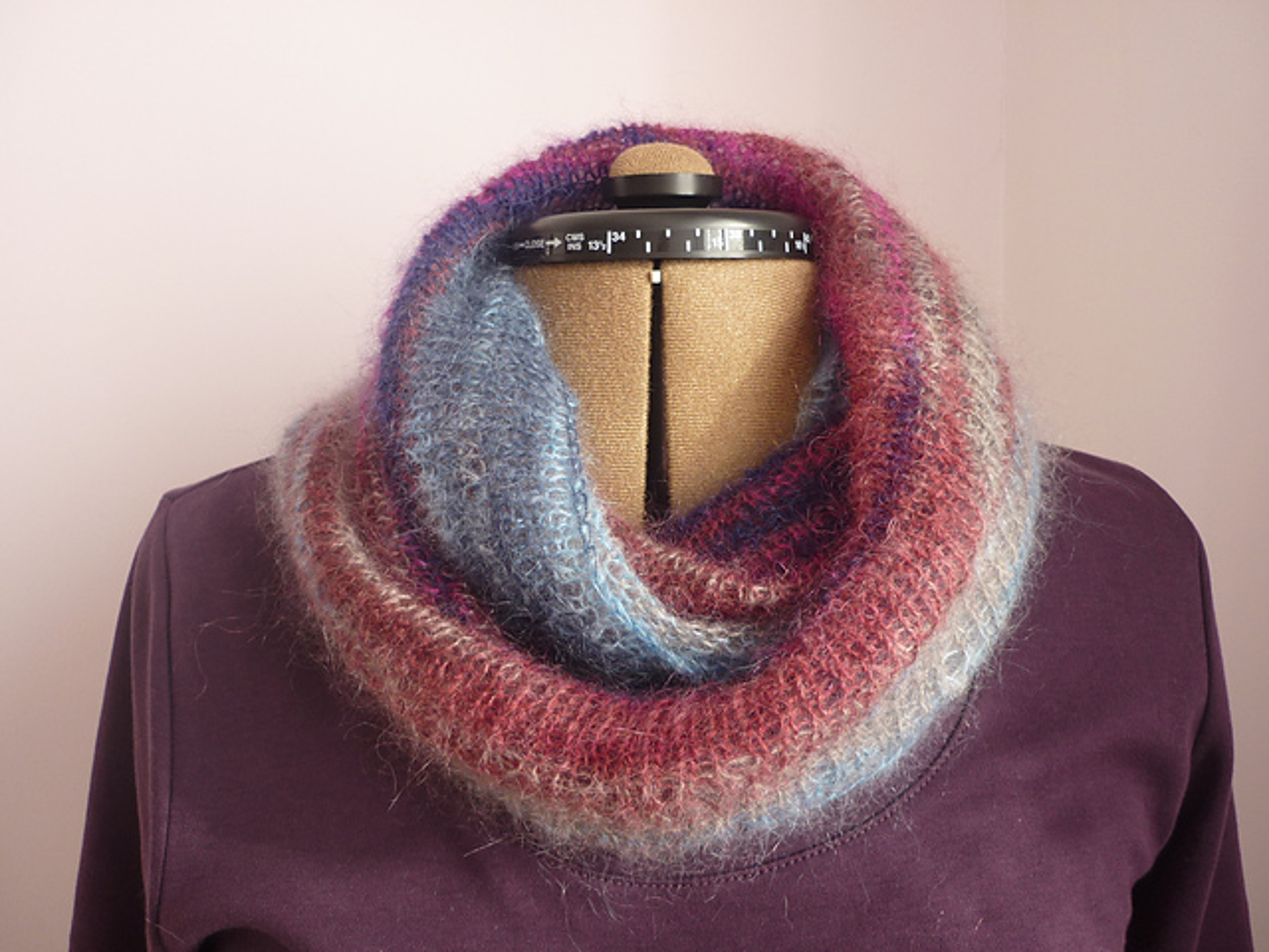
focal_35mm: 33
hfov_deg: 55.4
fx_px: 1210
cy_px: 476
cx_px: 634
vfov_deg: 42.9
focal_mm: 5.5
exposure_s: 1/30
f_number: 2.8
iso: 100
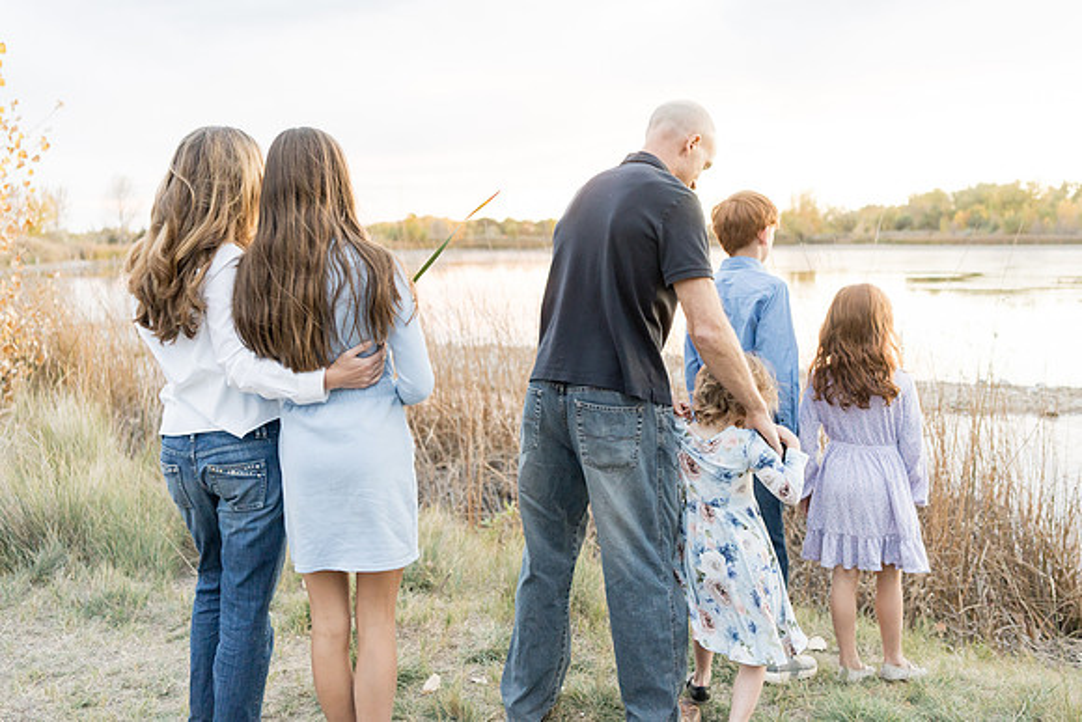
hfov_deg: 54.4
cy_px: 361
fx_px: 1052
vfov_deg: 37.9
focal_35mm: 35
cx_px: 541
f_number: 2.8
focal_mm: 35
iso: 1250
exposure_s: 1/250
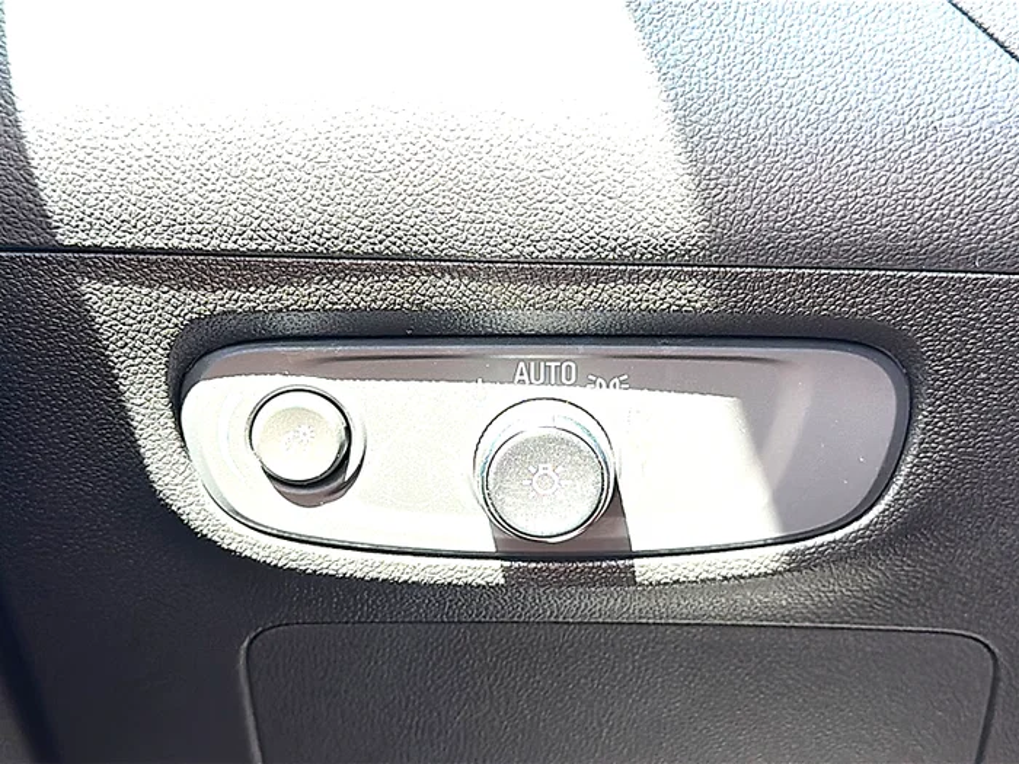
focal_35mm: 43
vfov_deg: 33.6
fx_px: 1266
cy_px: 382
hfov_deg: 43.9
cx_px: 510
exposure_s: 1/82
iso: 50
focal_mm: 6.86
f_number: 1.78
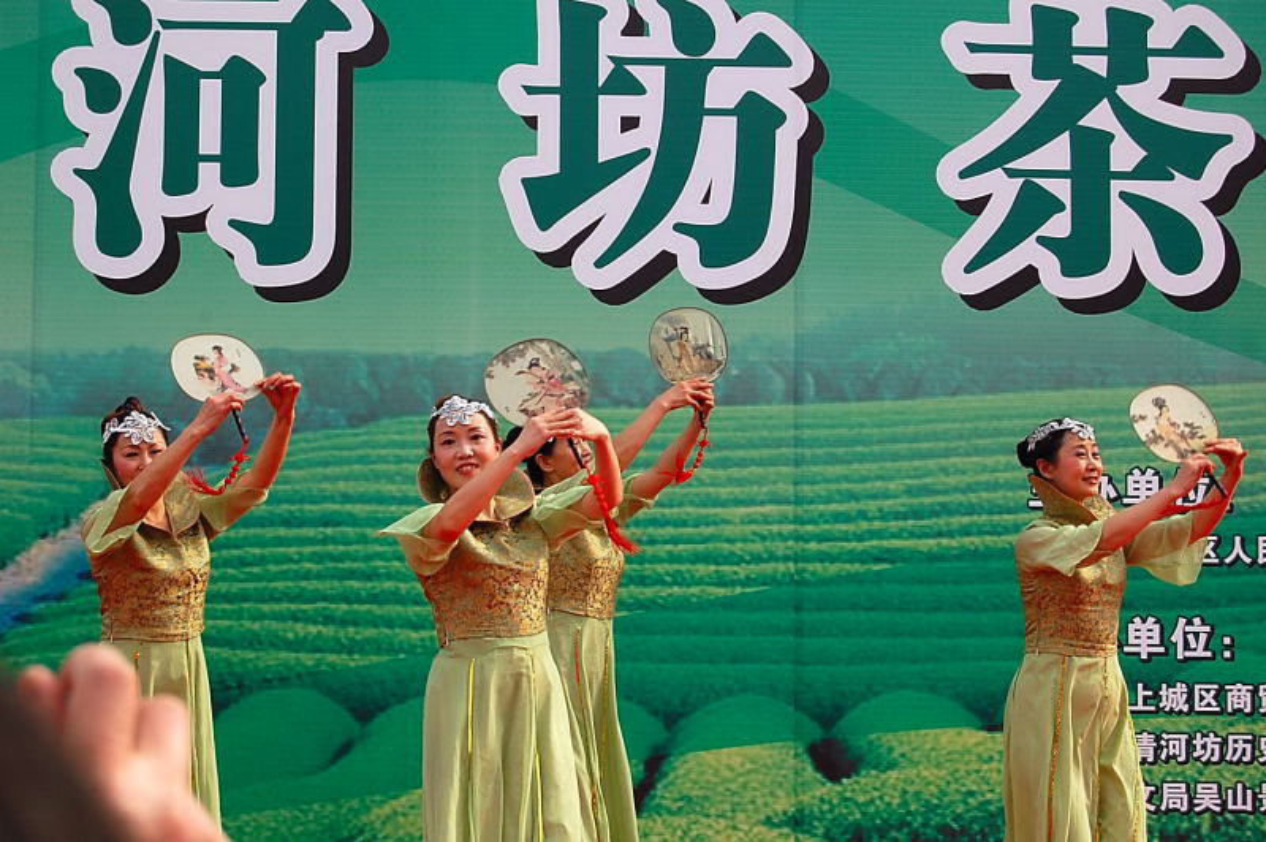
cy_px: 421
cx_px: 633
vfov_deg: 16.5
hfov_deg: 24.6
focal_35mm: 82
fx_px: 2899
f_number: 8
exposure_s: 1/250
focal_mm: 55
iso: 200
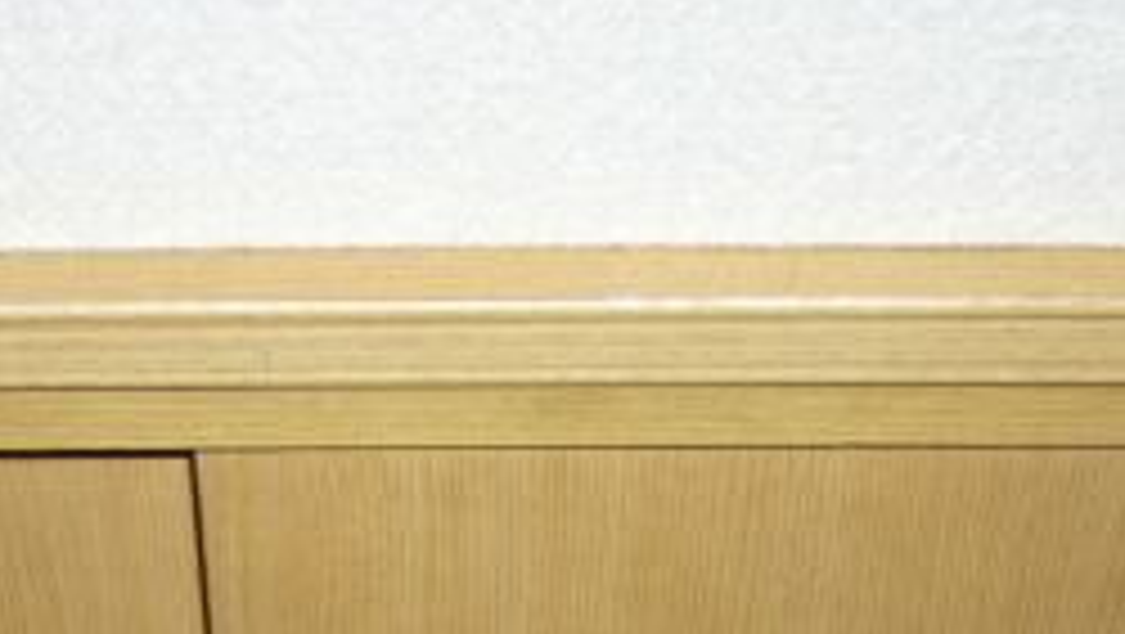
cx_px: 351
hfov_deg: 23.0
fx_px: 2746
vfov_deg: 12.4
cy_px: 1034
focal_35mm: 92
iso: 100
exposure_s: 1/30
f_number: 2.8
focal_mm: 5.5
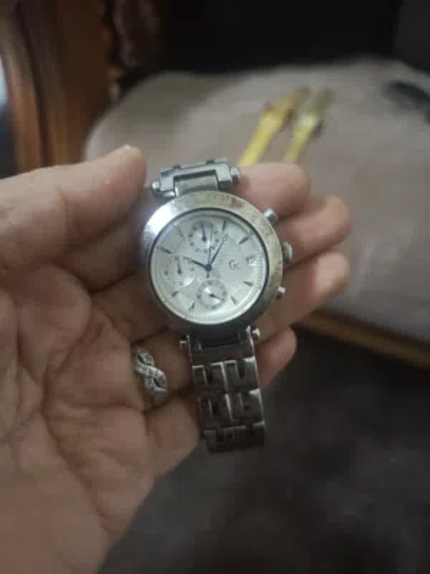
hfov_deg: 58.9
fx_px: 381
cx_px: 215
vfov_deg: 73.9
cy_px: 287
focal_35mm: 23
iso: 8971
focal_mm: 5.25
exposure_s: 1/20
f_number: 1.75
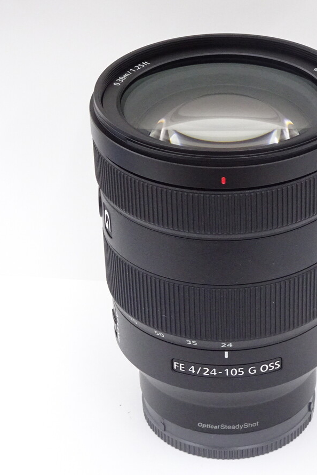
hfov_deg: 13.0
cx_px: 231
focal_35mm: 105
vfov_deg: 19.5
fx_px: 1387
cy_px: 236
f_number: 5
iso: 800
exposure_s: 1/80
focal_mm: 12.87
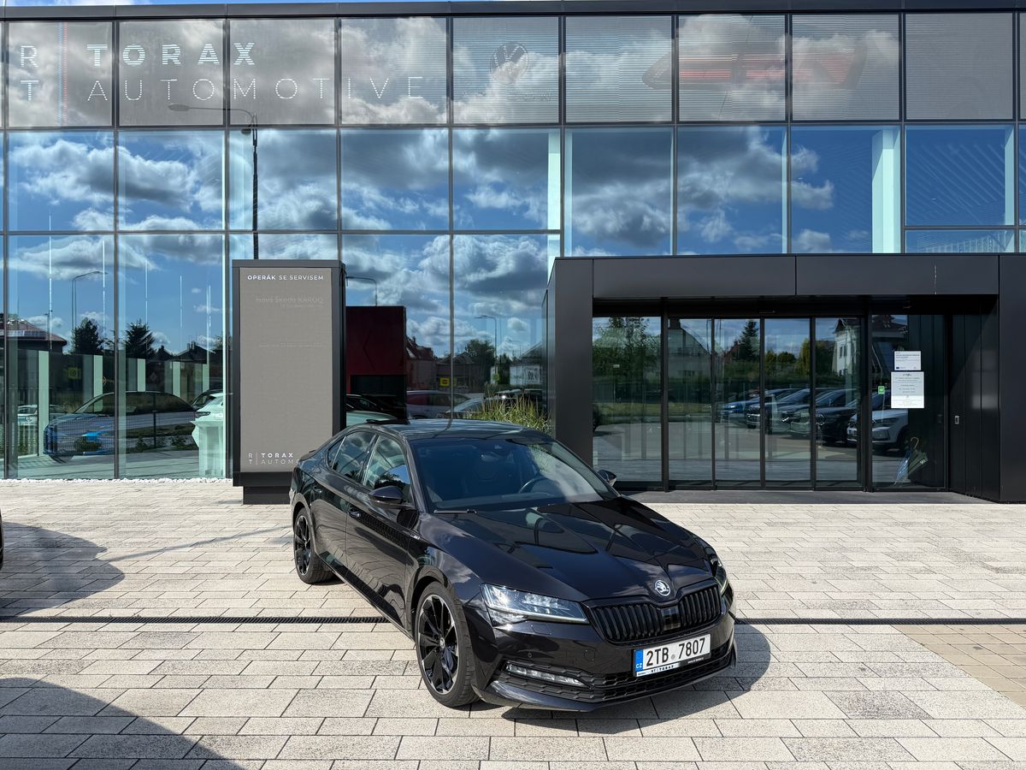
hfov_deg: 71.6
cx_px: 513
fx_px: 711
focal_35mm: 24
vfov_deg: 56.8
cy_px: 385
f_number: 1.78
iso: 80
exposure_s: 1/2703
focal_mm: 6.76
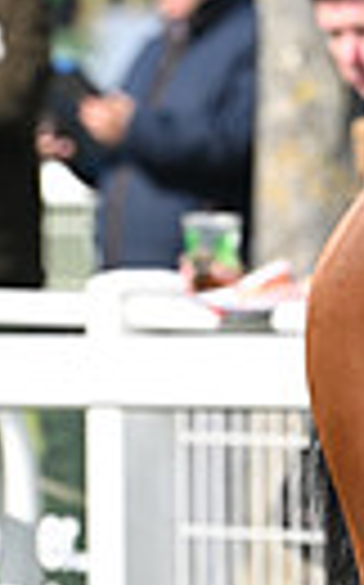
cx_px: 1079
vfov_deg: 2.3
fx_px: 14428
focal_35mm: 907
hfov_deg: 1.4
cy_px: -56
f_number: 5.6
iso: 400
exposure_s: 1/1600
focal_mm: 200
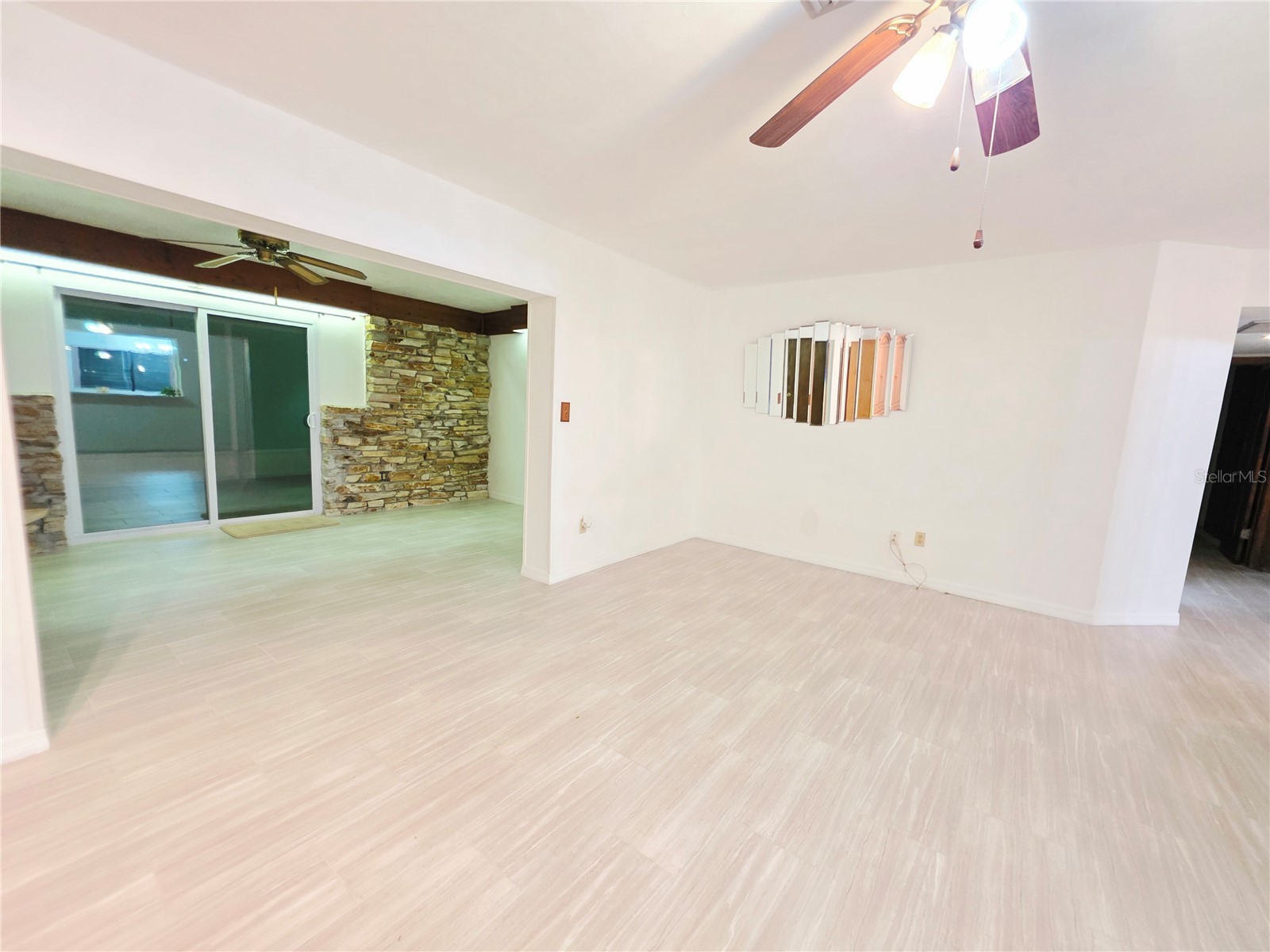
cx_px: 635
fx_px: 477
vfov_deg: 89.9
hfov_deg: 106.2
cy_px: 476
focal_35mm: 13
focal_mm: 2.2
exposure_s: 1/60
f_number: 1.9
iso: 640
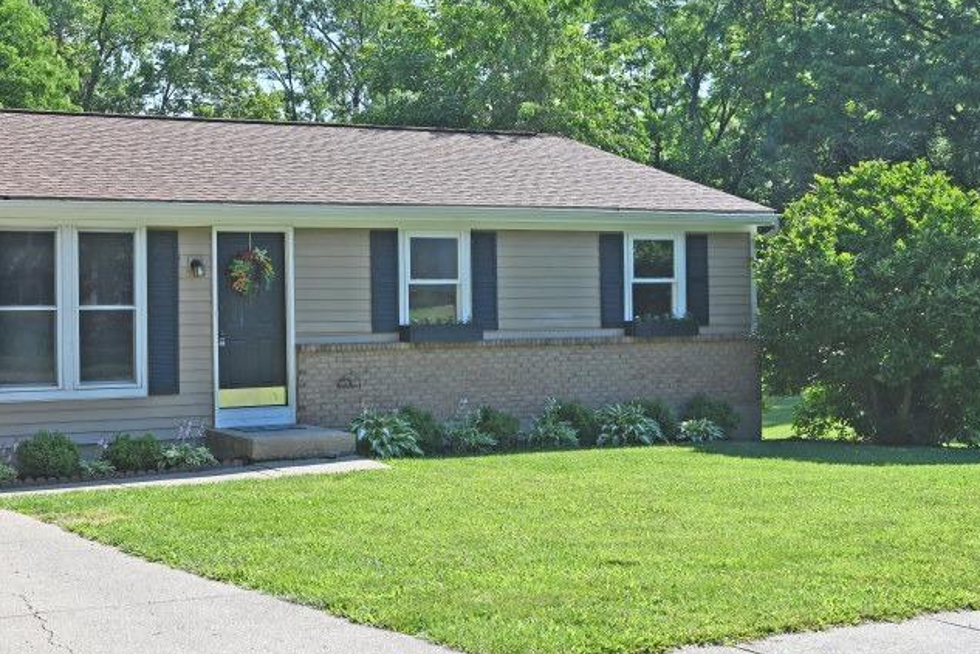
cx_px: 196
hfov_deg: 38.1
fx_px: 1361
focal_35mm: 50
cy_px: 305
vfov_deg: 27.0
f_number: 6.3
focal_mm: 30
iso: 100
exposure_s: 1/320
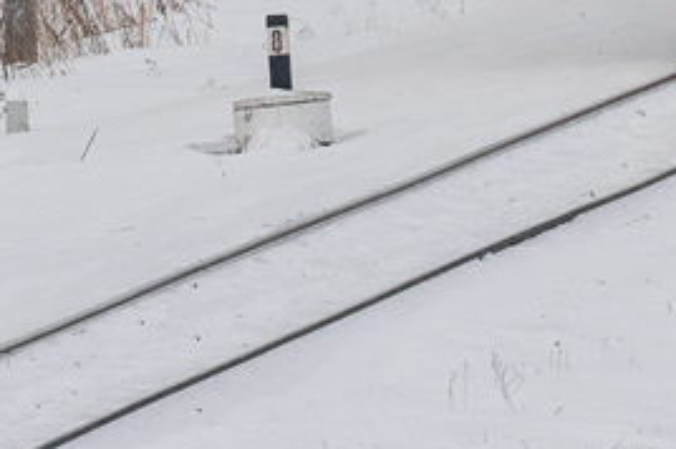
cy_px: -448
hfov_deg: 1.3
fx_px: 29678
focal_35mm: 1582
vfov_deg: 0.9
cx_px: 1352
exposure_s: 1/500
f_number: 6.3
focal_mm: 331.3
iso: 500
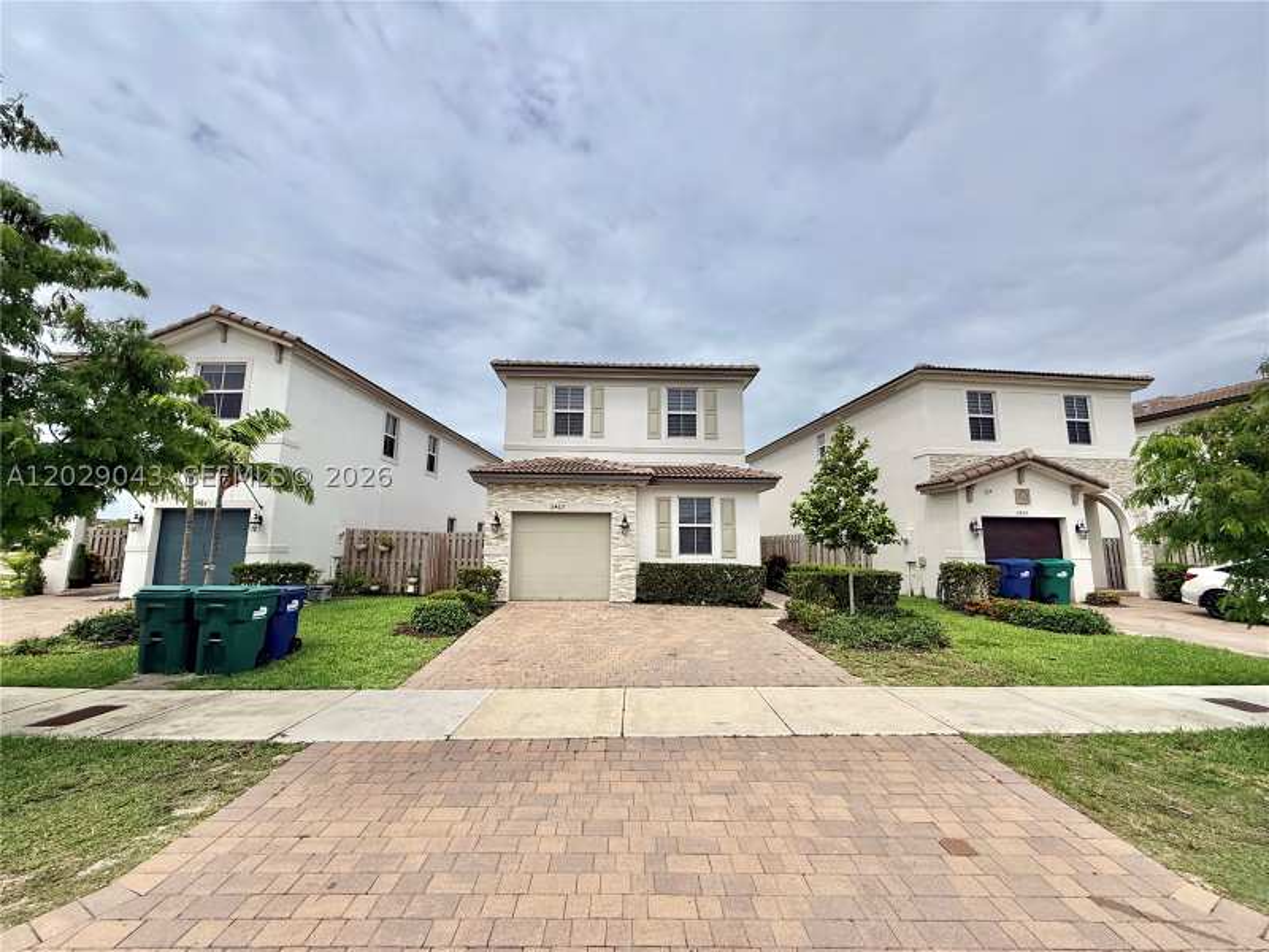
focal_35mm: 14
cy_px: 476
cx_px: 634
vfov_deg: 85.7
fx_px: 513
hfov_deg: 102.1
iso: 50
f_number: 2.2
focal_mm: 2.22
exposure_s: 1/3663
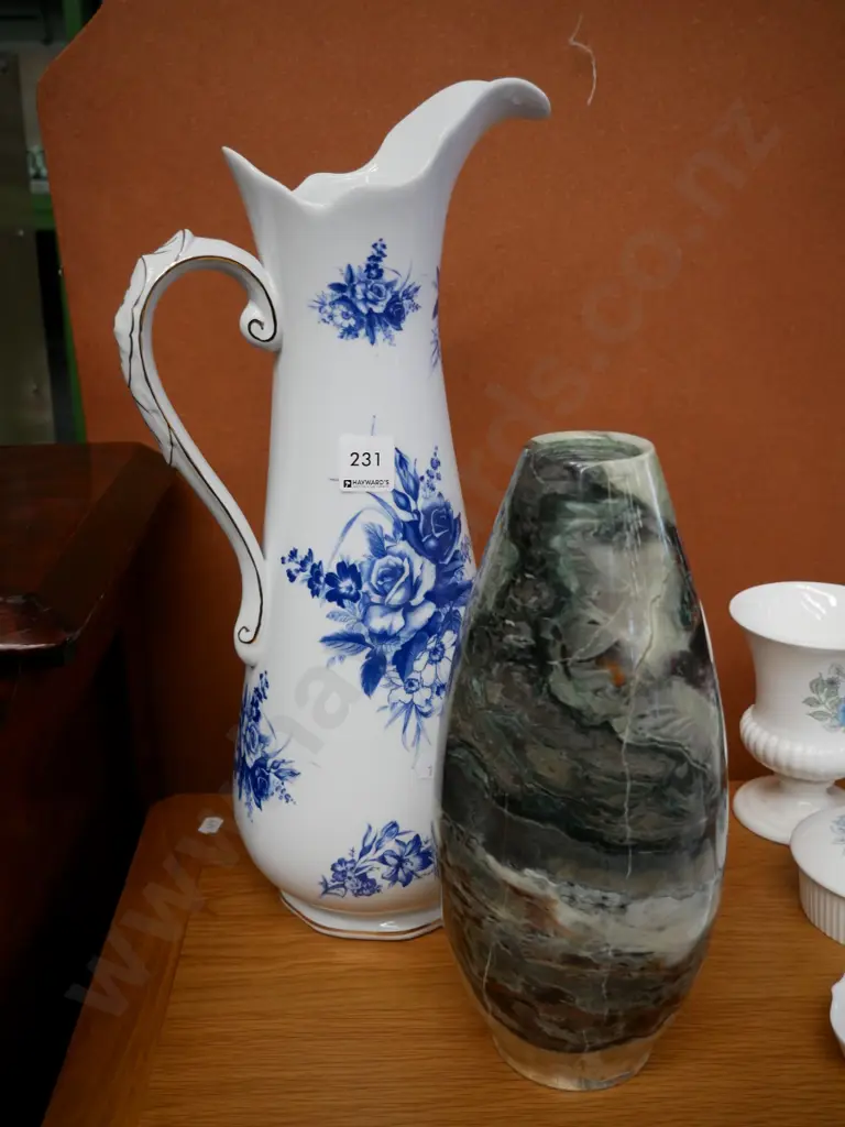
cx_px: 422
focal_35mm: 36
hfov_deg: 39.7
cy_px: 564
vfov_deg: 51.4
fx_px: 1172
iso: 800
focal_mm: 18
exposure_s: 1/60
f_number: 3.9
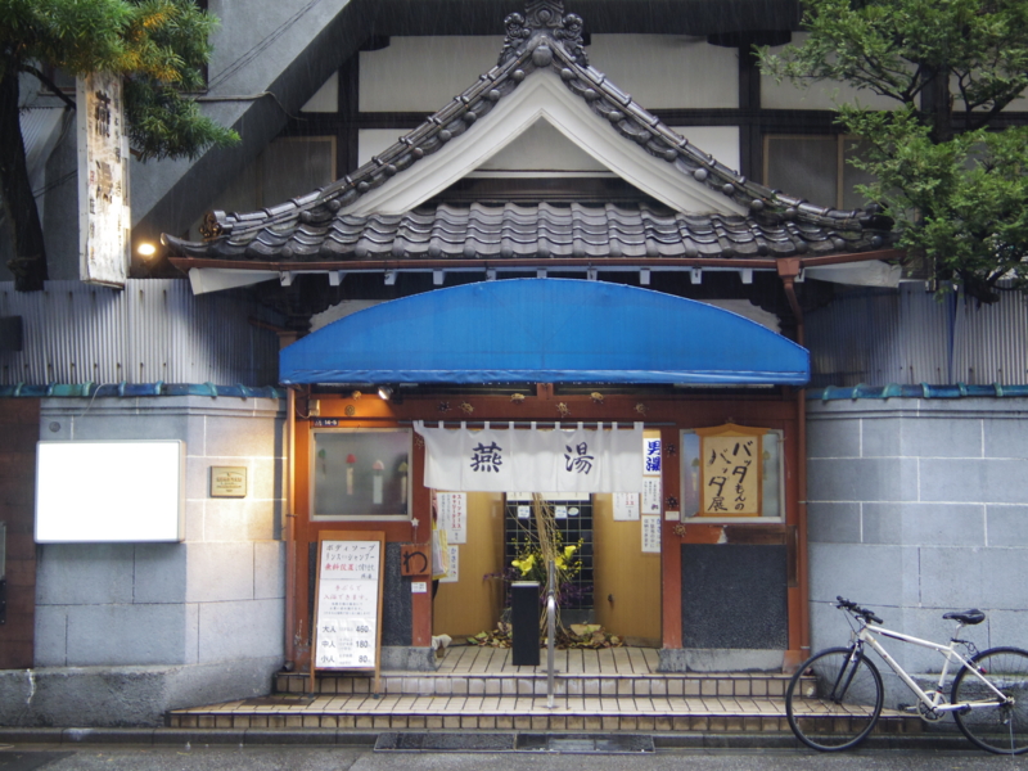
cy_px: 386
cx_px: 514
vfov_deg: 30.9
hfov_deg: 40.4
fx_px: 1396
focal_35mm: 47
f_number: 1.9
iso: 200
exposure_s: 1/40
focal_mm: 8.5
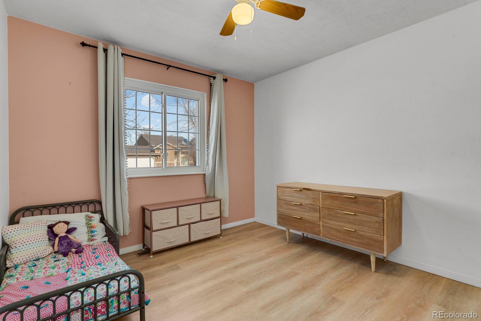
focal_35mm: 17
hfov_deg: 93.3
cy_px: 160
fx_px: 227
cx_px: 240
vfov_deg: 70.5
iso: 1400
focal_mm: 17
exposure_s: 1/20
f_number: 8
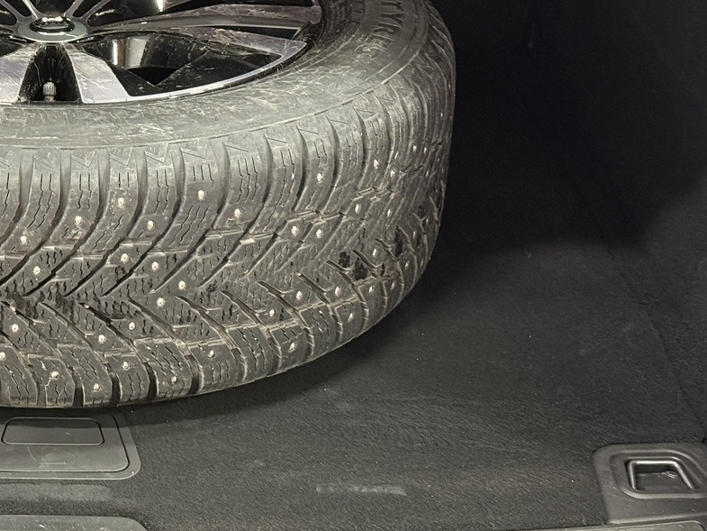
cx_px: 64
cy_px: 119
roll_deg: -0.8
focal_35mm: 88
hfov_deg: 21.7
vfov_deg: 16.7
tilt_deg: -19.8
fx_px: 1798
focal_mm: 6.76
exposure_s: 1/40
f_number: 1.78
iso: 500
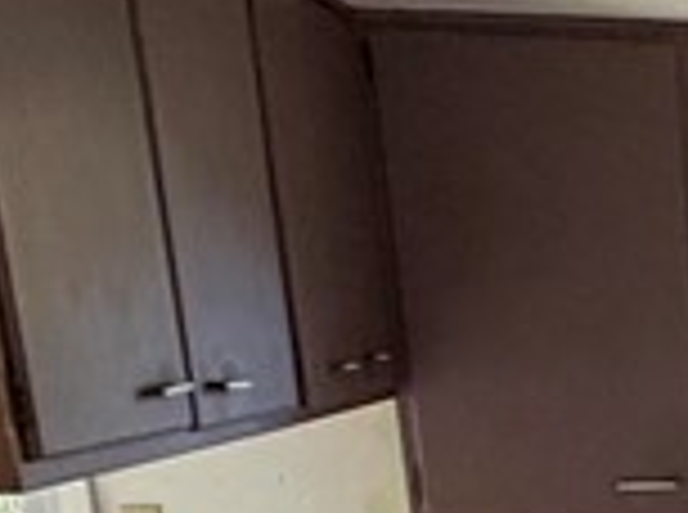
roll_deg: -0.5
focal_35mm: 94
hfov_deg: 16.8
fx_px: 1864
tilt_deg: -17.1
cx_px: 1286
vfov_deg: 14.2
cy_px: 864
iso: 400
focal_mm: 2.22
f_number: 2.2
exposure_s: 1/60
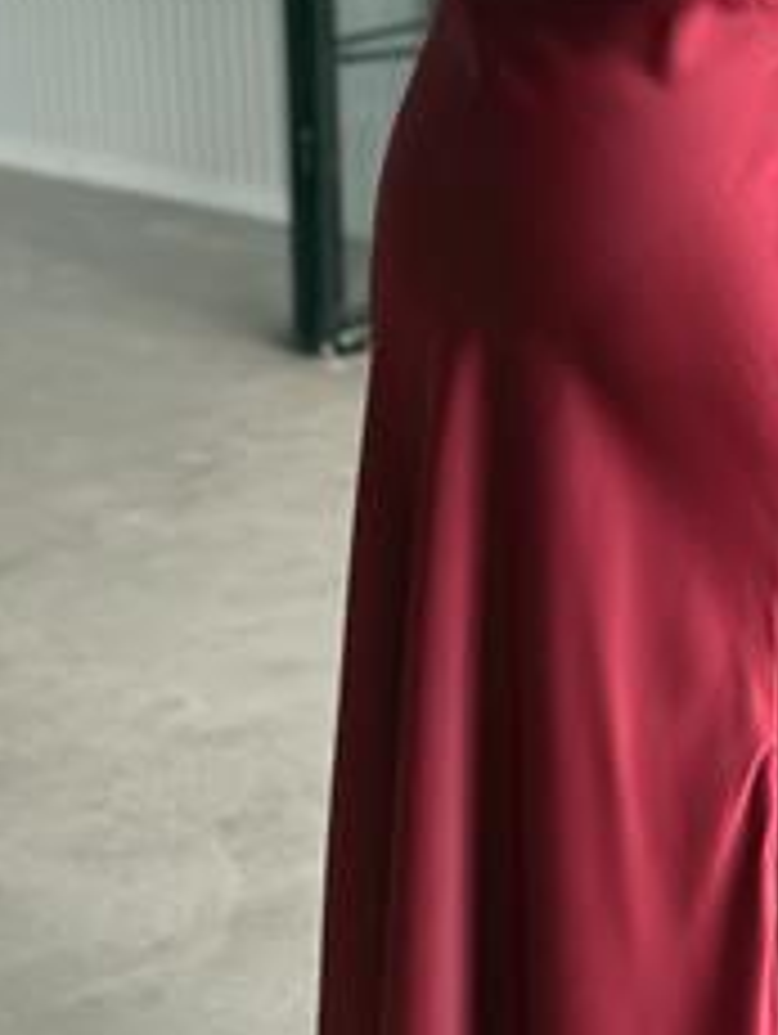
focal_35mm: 89
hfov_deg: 16.4
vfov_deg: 21.9
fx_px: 2662
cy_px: 711
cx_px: 679
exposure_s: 1/54
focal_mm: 6.76
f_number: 1.78
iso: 250
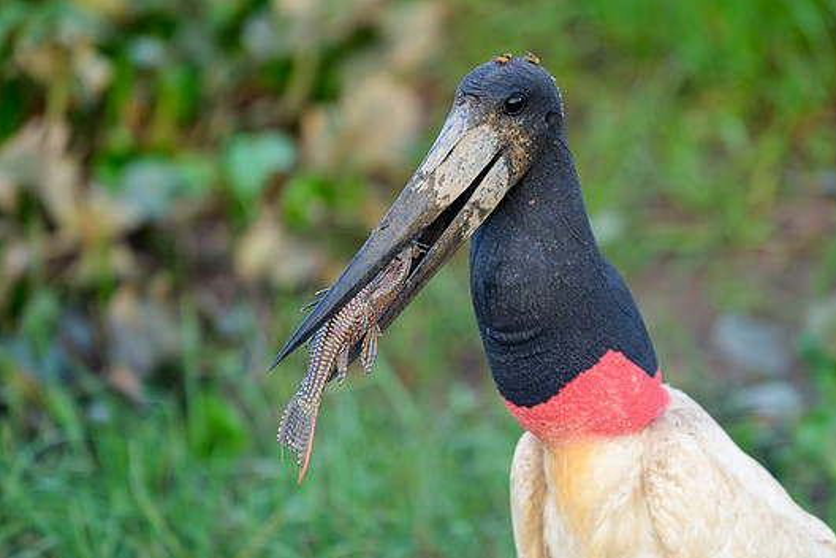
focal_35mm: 754
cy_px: 259
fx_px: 17508
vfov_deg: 1.8
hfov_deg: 2.7
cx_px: 482
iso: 3600
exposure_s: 1/640
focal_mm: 560
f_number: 4
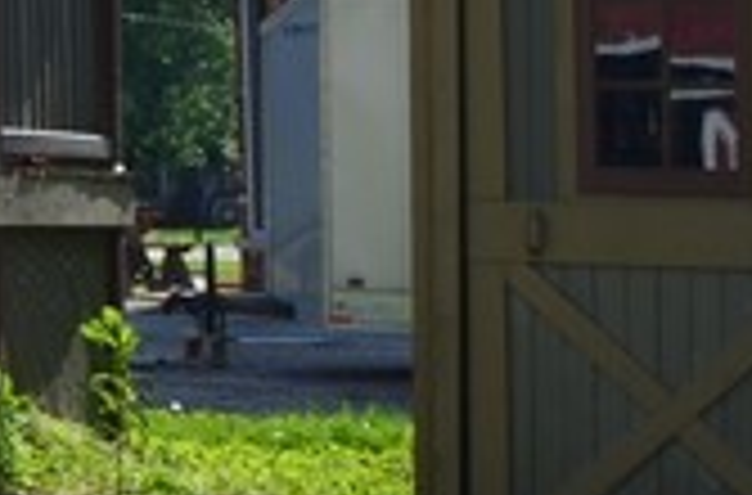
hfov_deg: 7.9
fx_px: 4890
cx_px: -1281
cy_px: -547
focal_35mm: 235
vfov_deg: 5.6
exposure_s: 1/125
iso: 125
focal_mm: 24
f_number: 11
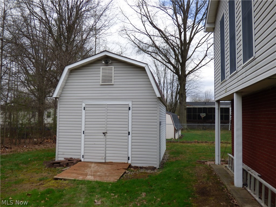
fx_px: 231
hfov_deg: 61.7
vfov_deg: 48.2
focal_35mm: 29
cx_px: 138
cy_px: 104
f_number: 3.2
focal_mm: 5.04
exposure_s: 1/800
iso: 100
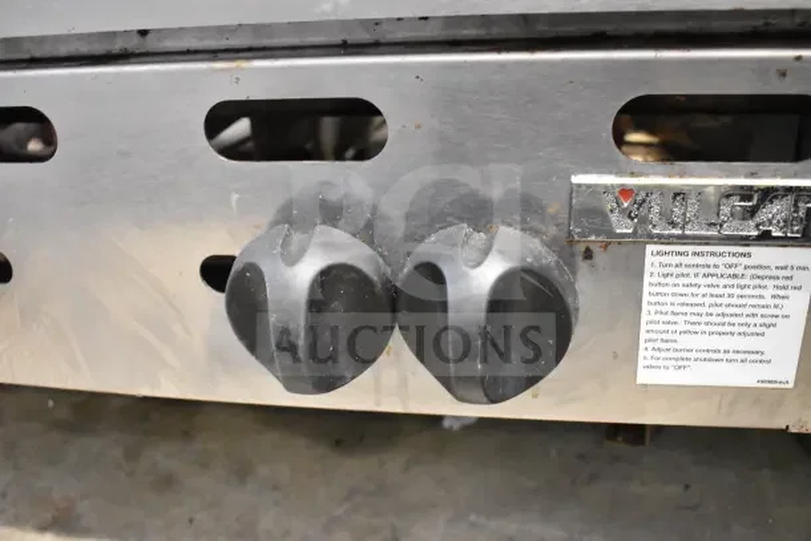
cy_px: 270
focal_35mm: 34
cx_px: 406
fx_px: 777
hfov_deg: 55.1
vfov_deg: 38.4
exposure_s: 1/40
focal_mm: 23
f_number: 3.8
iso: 9000
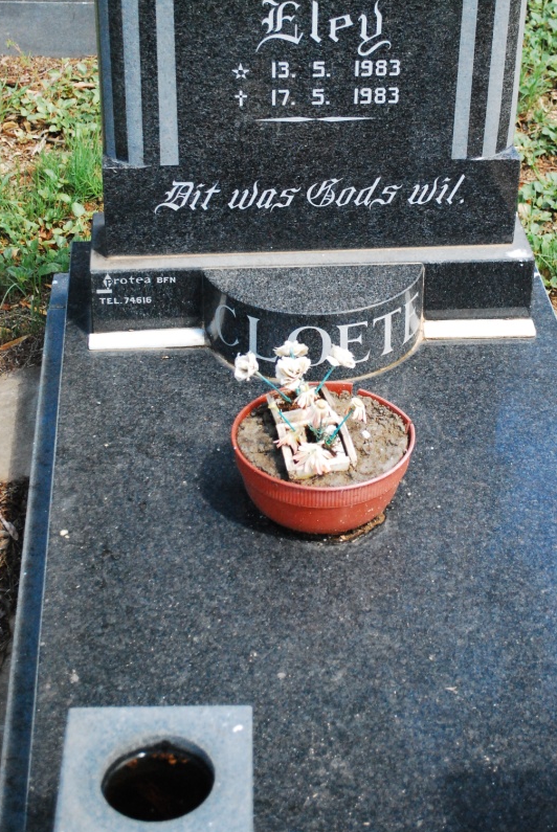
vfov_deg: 29.6
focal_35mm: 68
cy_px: 310
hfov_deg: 20.2
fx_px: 1566
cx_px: 328
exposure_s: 1/1250
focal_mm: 35
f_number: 5.3
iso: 1600
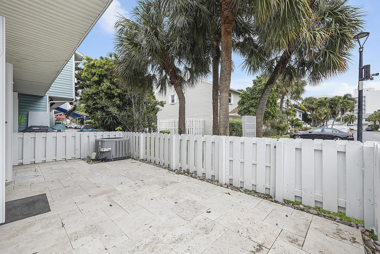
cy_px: 127
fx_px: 158
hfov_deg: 100.4
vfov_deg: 77.3
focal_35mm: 15
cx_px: 190
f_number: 7.1
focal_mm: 10
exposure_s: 1/100
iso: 250
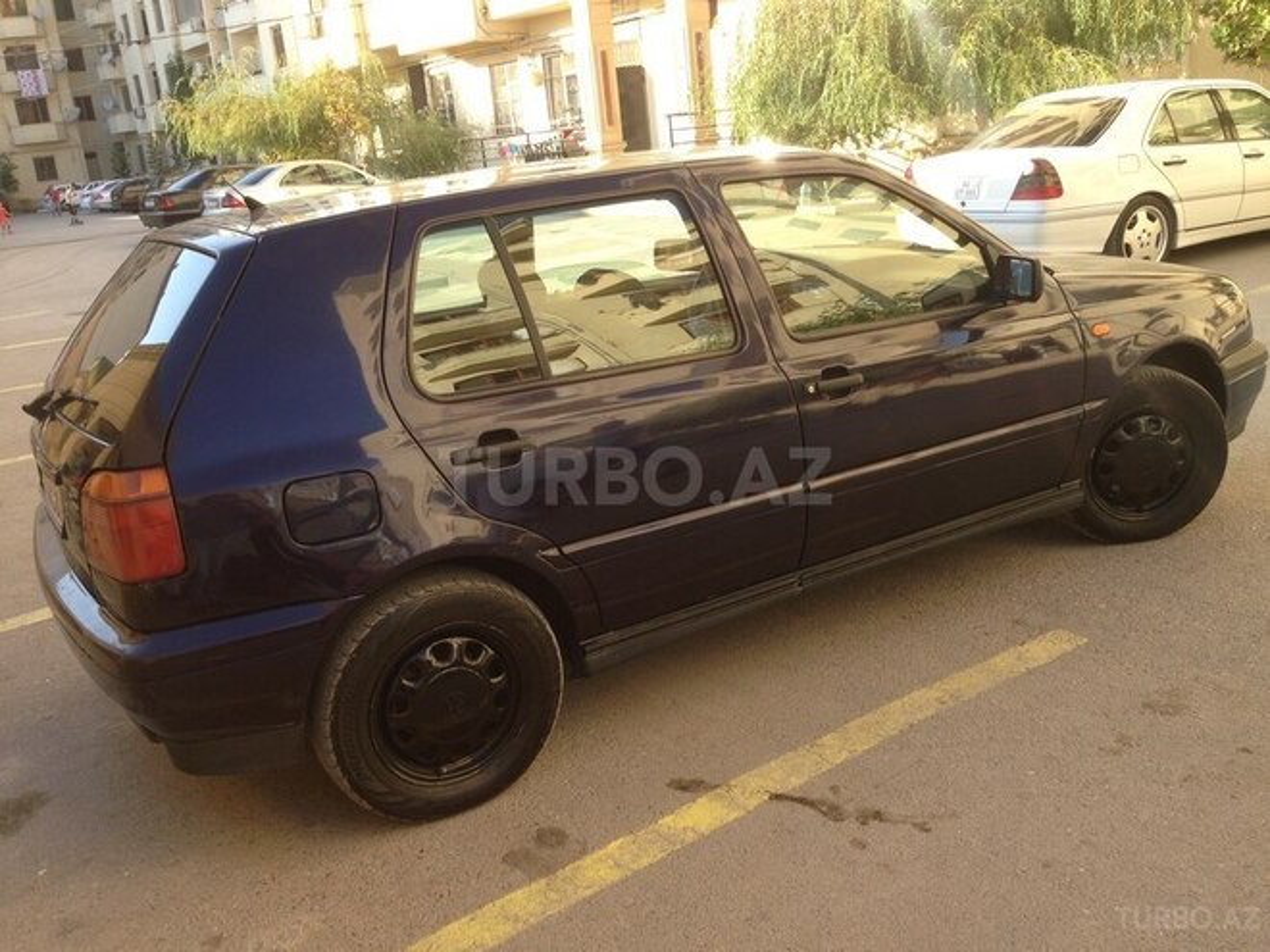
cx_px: 635
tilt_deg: -15.0
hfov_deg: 55.4
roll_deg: +5.0
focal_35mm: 33
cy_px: 476
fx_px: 1211
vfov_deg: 42.9
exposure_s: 1/242
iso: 50
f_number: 2.4
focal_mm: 4.12
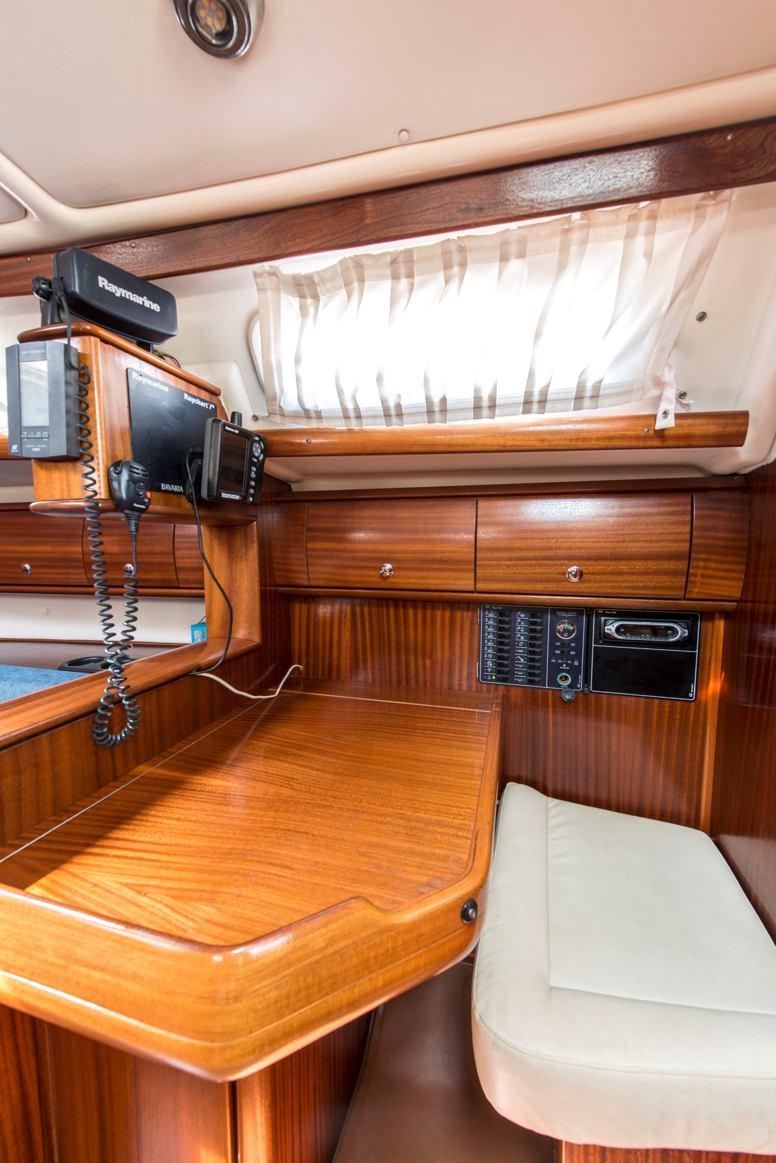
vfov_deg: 104.2
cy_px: 582
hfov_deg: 81.3
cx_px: 388
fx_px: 452
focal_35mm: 14
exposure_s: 1/1.67
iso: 100
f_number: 9
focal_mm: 14
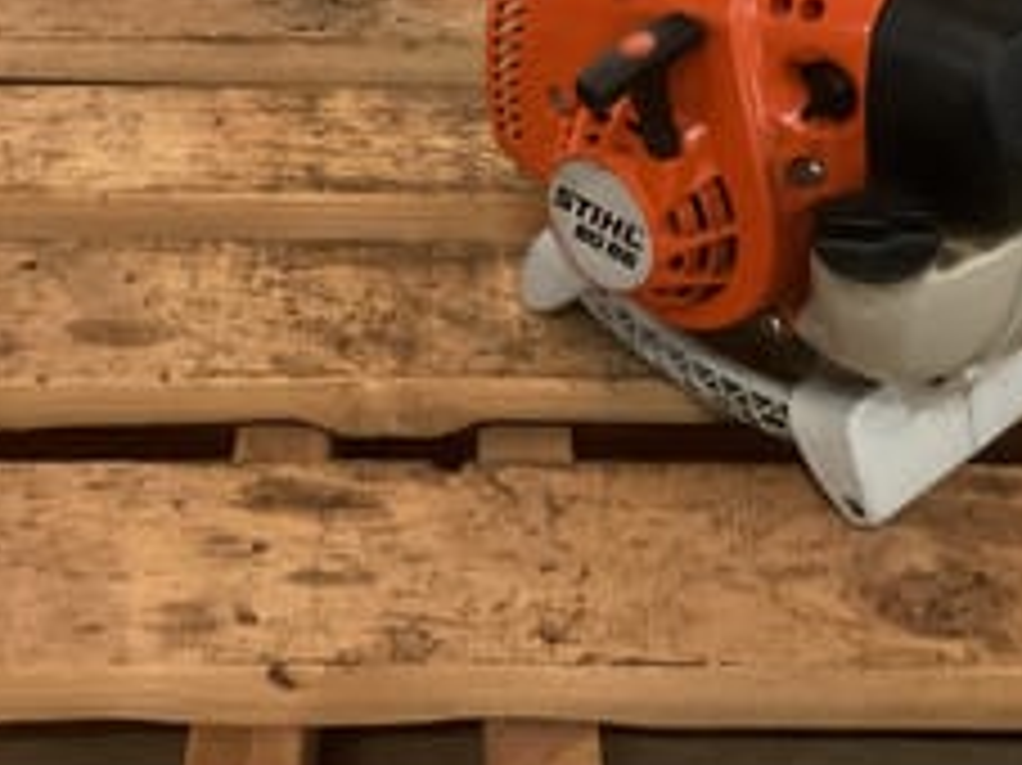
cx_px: 441
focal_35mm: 64
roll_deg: -1.3
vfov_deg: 22.3
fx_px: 1889
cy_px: 47
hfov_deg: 30.2
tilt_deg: -31.8
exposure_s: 1/25
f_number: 1.8
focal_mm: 3
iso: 320
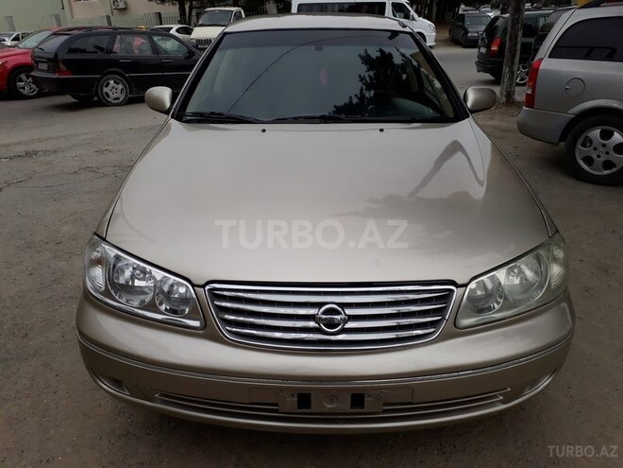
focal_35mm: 27
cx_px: 312
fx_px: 486
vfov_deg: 51.4
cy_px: 234
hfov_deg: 65.3
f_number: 1.9
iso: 40
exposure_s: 1/764
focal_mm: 3.6
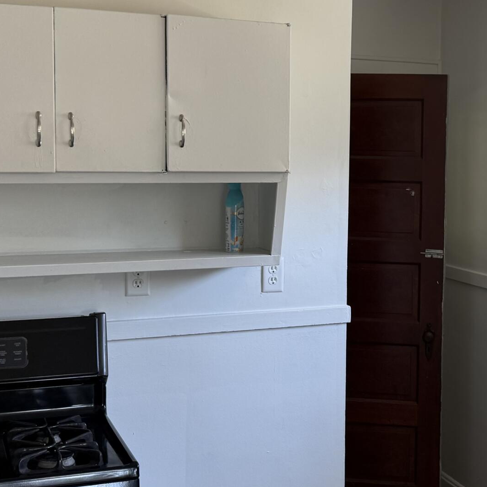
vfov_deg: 28.6
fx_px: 955
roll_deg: -1.4
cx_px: 375
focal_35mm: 60
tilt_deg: -3.5
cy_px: 207
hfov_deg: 28.1
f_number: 1.78
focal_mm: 6.76
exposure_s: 1/120
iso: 100
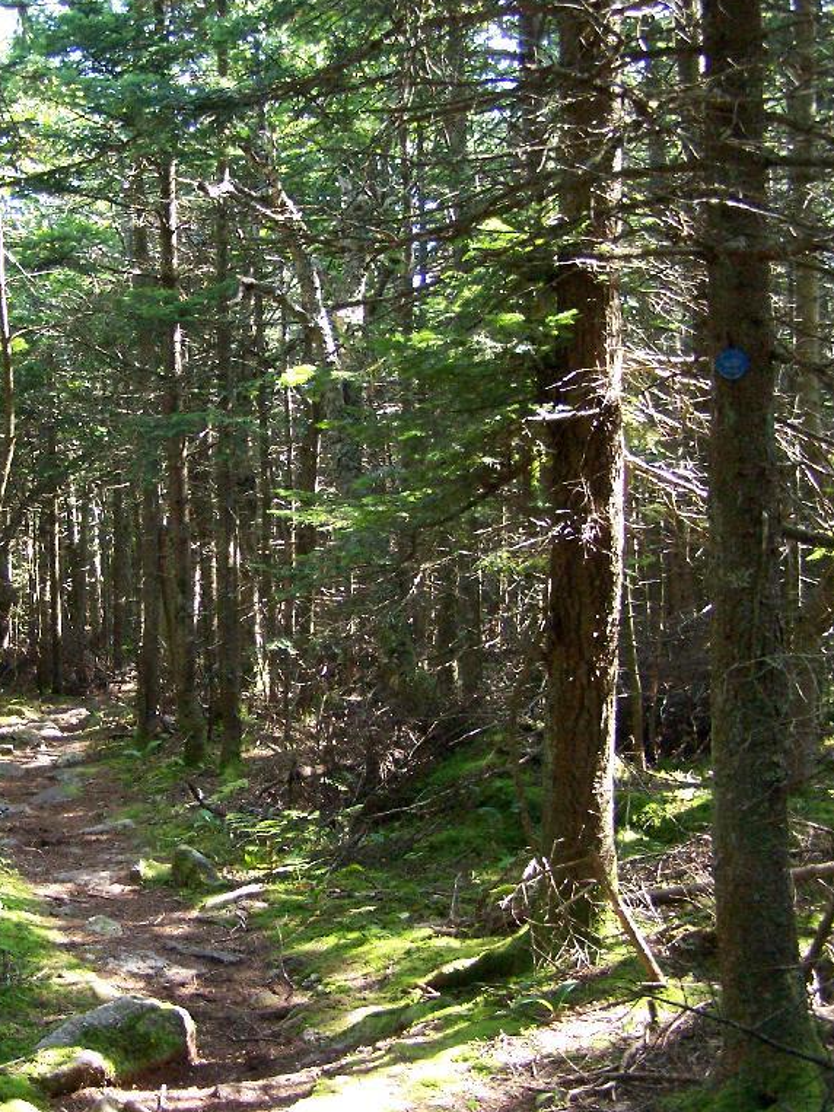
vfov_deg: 37.5
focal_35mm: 51
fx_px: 1639
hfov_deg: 28.2
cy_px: 554
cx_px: 226
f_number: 2.8
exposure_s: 1/125
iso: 400
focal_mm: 6.3
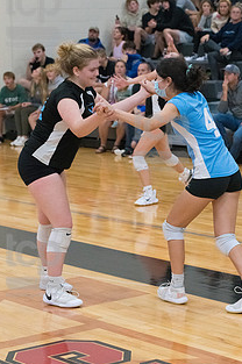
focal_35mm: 118
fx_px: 1192
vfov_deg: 17.3
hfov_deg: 11.6
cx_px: 162
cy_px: 140
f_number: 4.5
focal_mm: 82
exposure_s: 1/1000
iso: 6400
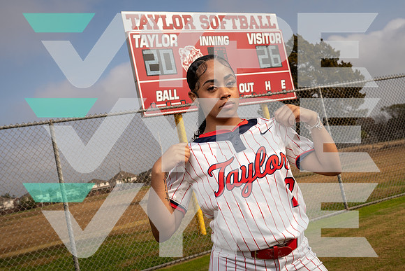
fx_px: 428
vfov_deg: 35.1
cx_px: 202
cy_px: 136
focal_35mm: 38
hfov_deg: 50.7
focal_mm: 38
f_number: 8
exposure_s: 1/250
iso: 100
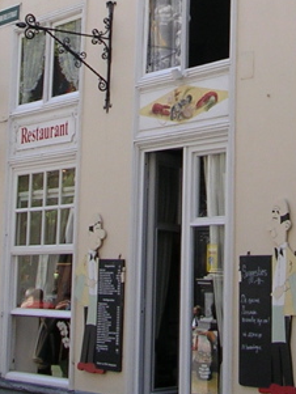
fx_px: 1208
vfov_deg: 18.1
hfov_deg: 13.9
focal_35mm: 106
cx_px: 200
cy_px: -1
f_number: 2.8
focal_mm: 5.8
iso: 50
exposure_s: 1/432
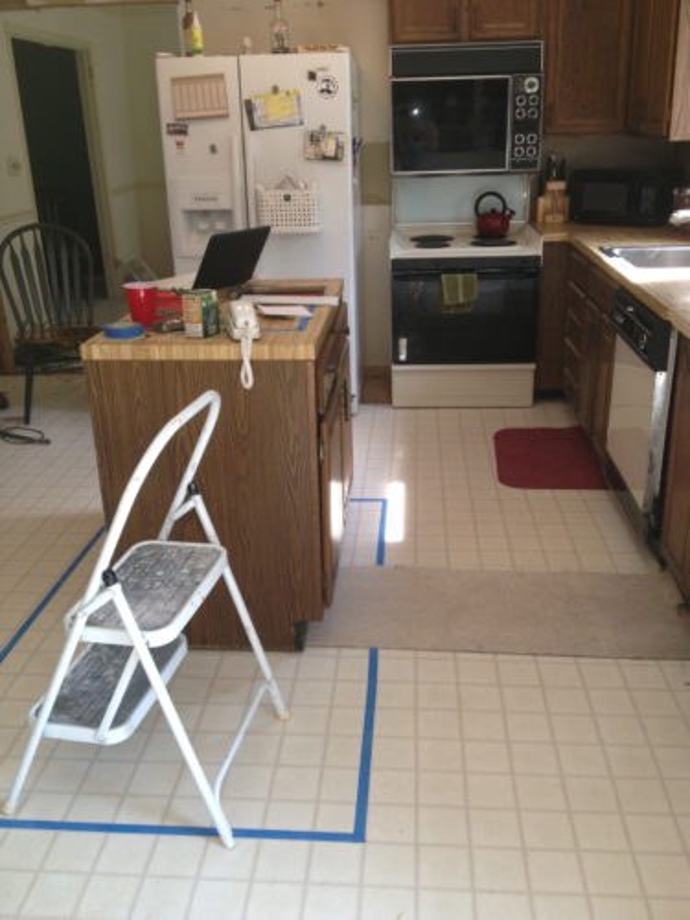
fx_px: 930
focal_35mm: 35
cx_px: 345
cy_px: 460
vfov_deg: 52.6
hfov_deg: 40.7
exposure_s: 1/60
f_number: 2.4
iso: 50
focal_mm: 4.28
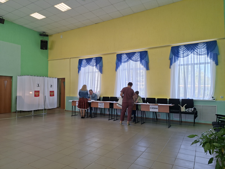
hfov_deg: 73.9
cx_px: 112
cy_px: 84
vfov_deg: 58.9
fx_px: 149
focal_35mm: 23
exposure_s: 1/122
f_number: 1.8
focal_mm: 5.54
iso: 50
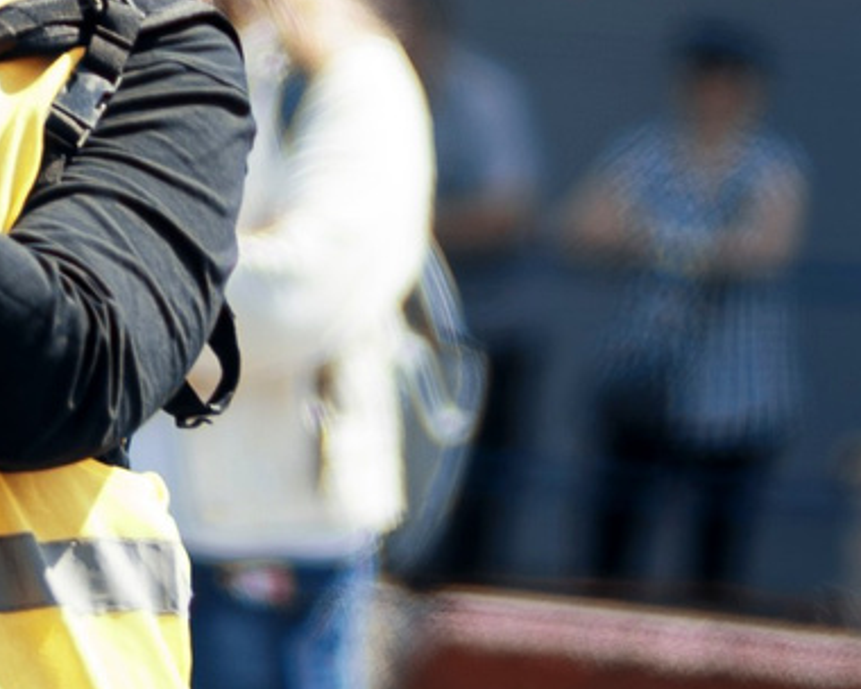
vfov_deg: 2.9
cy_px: 227
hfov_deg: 3.6
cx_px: -39
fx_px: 13709
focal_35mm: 538
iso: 100
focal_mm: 85
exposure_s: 1/250
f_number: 1.8
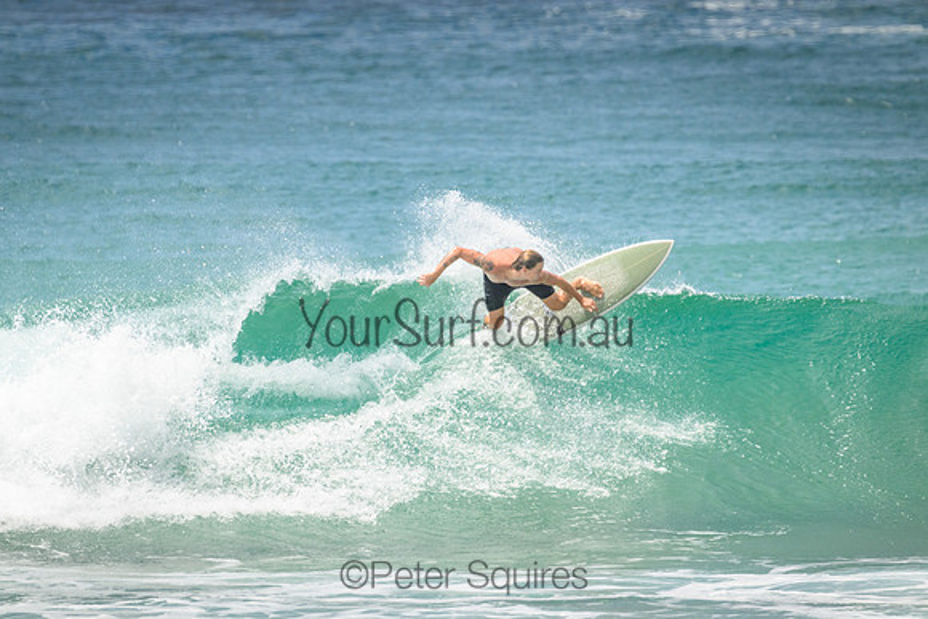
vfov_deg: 1.7
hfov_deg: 2.6
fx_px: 20626
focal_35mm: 800
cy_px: 310
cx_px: 464
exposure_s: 1/3200
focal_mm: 800
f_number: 11
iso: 1100
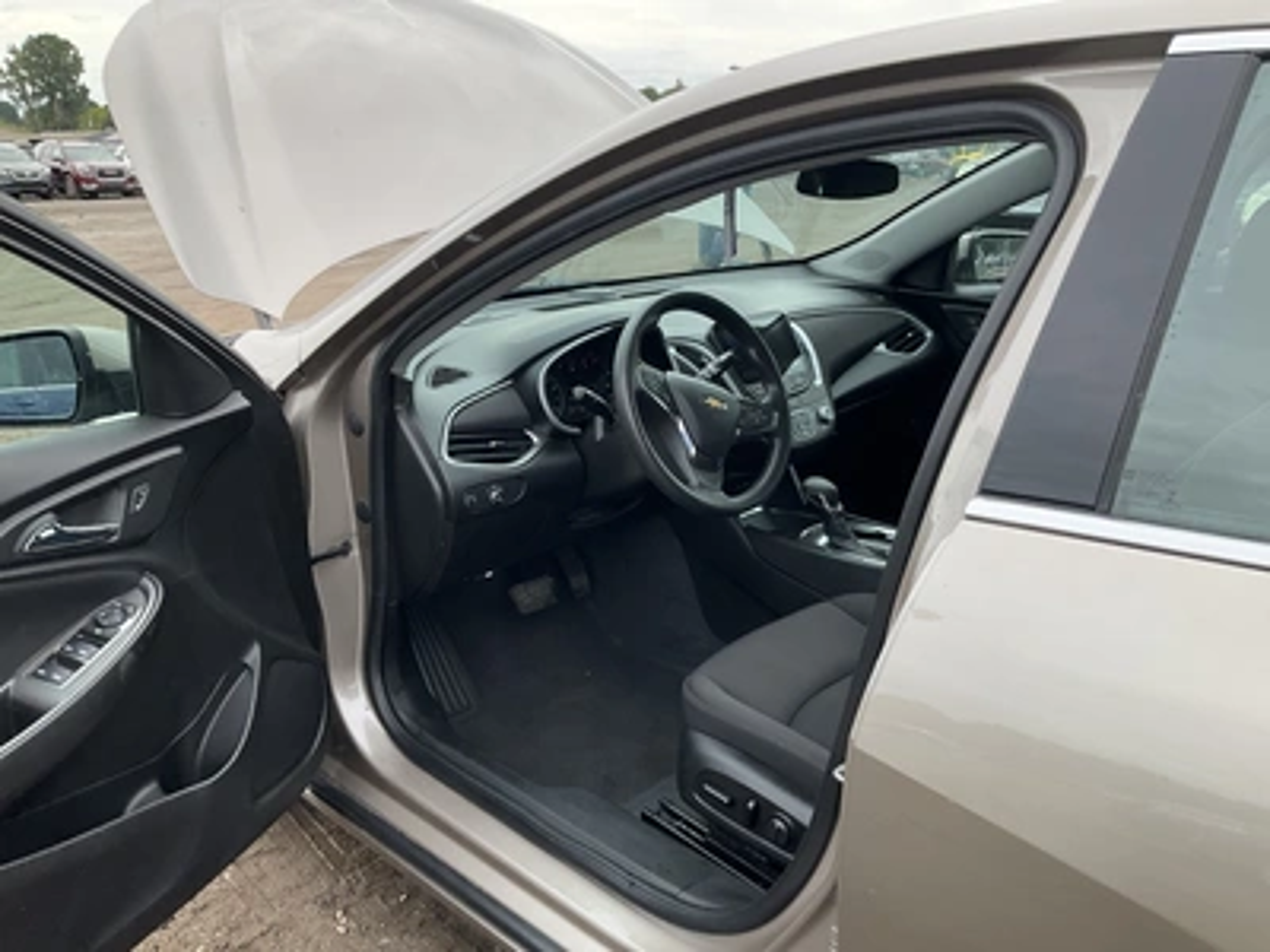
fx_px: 1064
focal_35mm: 29
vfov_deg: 48.2
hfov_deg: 61.7
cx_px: 635
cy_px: 476
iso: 25
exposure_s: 1/491
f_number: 1.8
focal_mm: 3
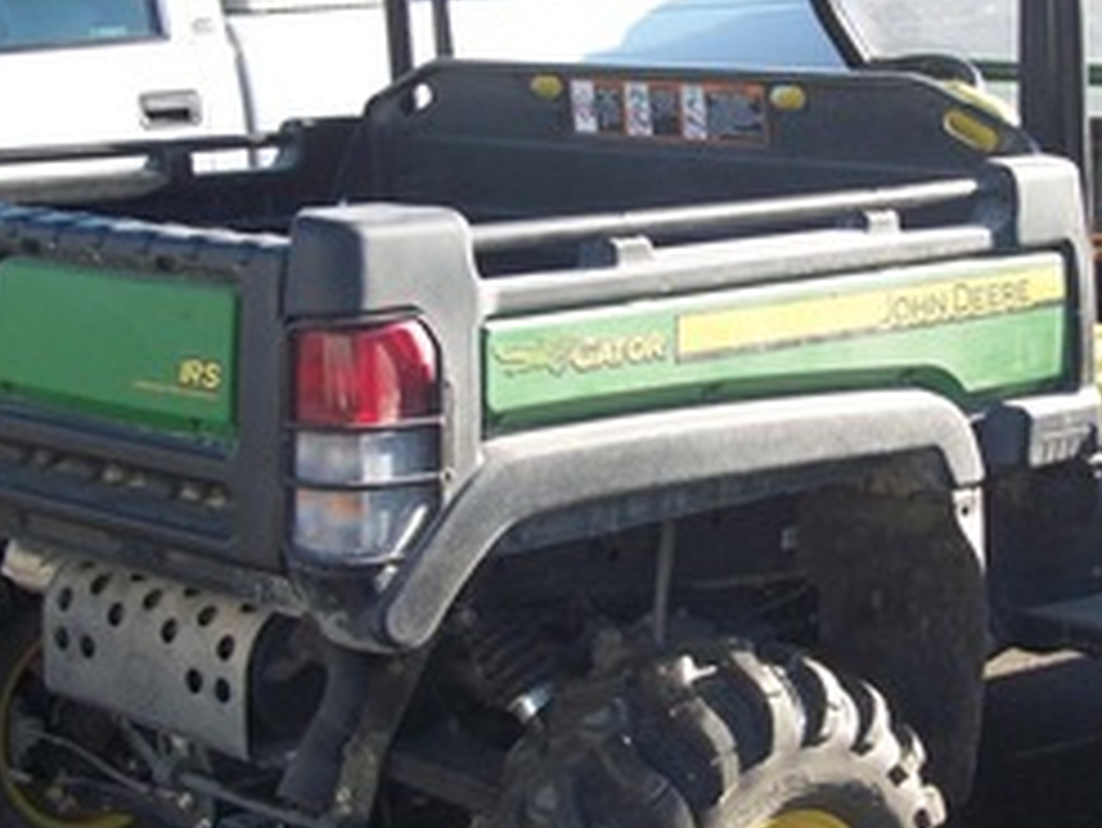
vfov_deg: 18.4
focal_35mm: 80
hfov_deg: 24.3
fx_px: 2548
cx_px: 729
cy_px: 333
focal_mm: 6
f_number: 2.7
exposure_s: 1/393
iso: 80
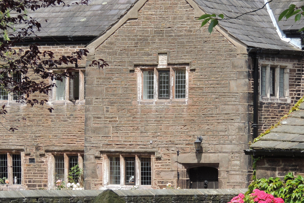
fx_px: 2027
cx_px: 129
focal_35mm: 240
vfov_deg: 5.7
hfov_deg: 8.6
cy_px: 97
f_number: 4.6
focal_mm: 33
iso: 100
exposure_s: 1/250
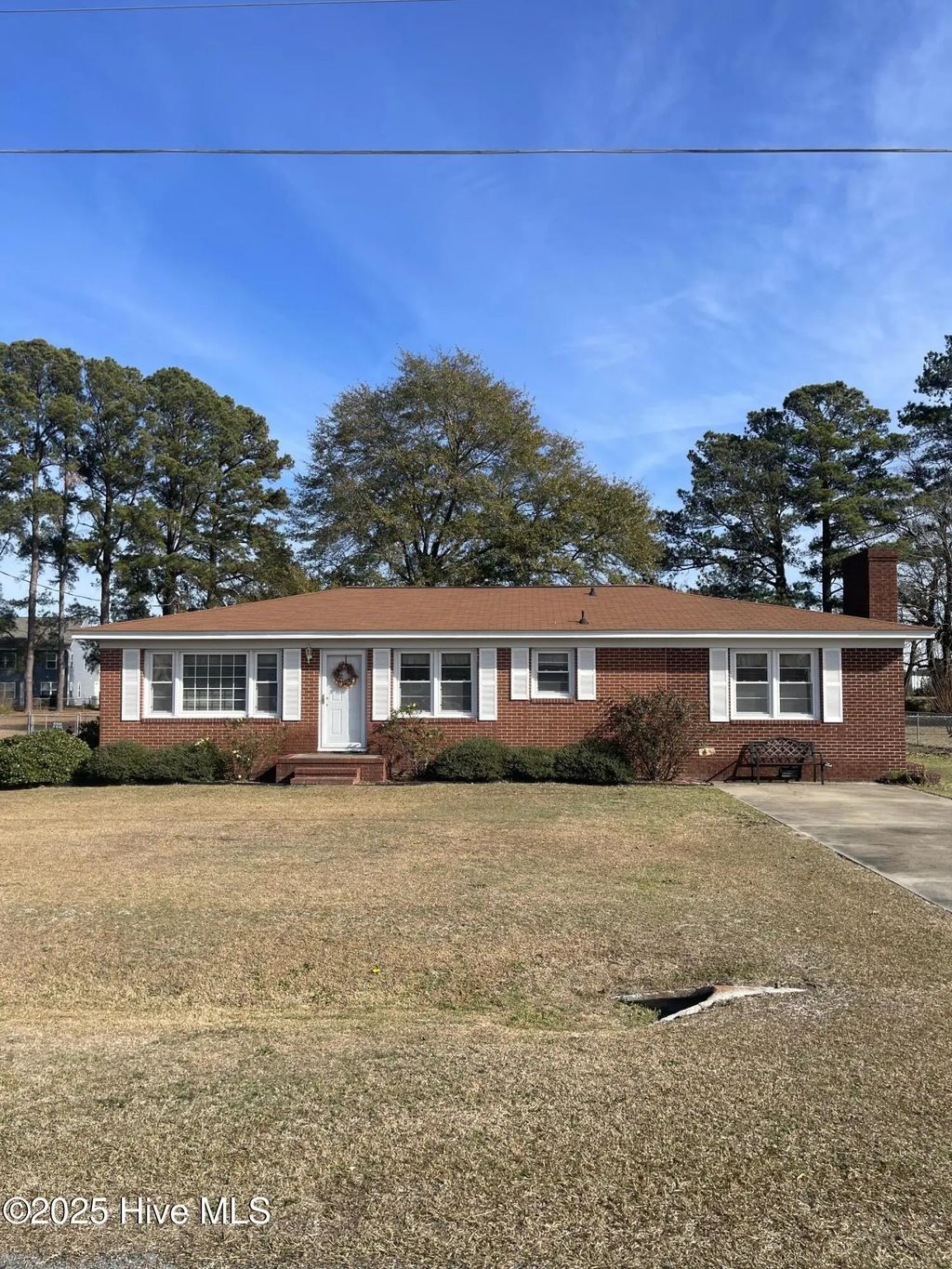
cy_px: 634
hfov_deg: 54.9
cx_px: 476
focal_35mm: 25
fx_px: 917
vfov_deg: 69.4
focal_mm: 5.1
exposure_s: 1/2597
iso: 32
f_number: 1.6
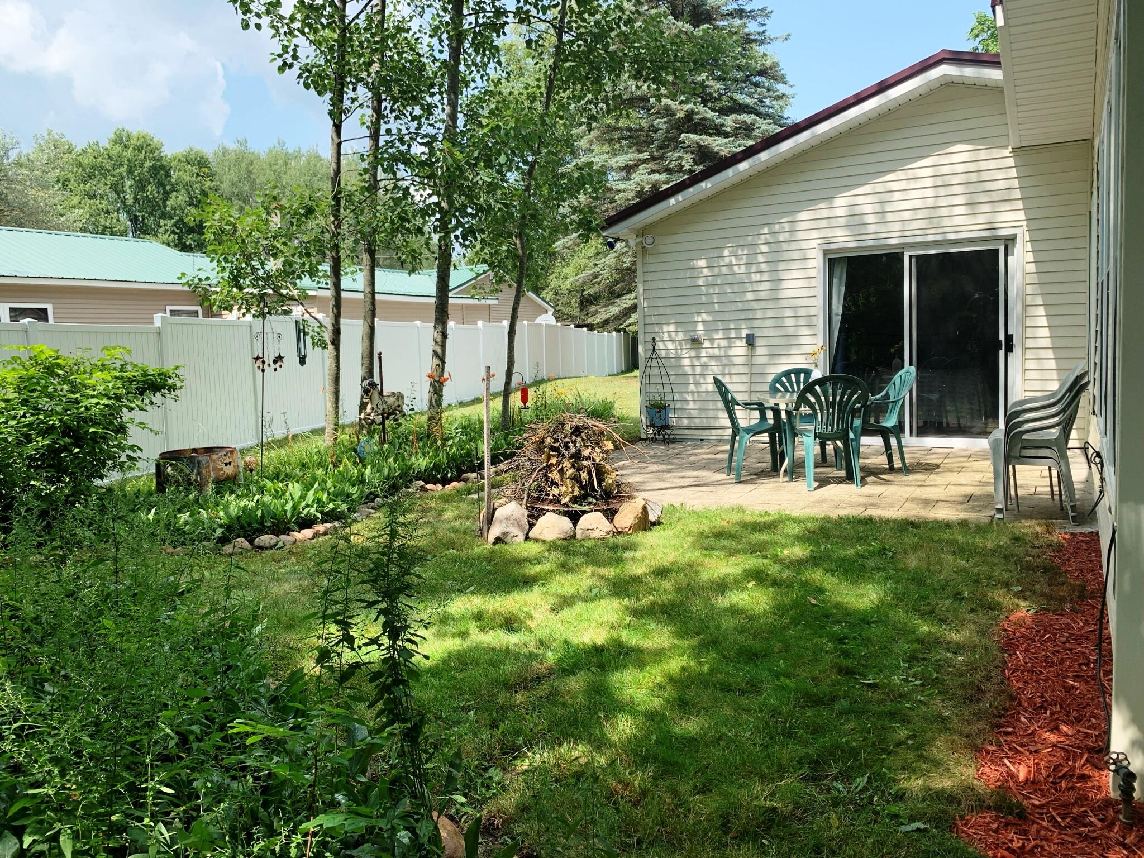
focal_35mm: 26
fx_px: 859
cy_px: 429
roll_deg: +1.2
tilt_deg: -3.9
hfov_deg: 67.3
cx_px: 572
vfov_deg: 53.1
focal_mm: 4.25
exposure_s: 1/771
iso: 25
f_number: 1.8
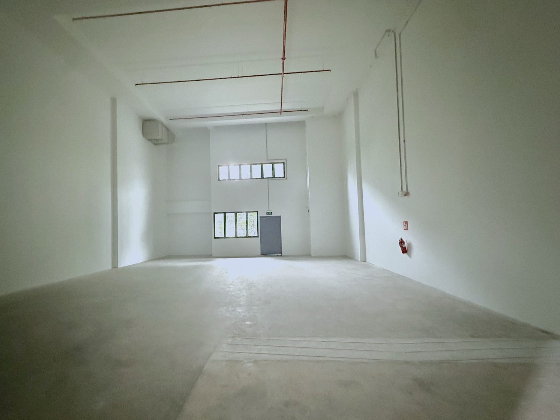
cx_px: 260
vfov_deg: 81.7
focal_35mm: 15
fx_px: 243
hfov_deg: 98.0
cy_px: 221
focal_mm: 2.22
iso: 1600
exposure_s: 1/48
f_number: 2.2
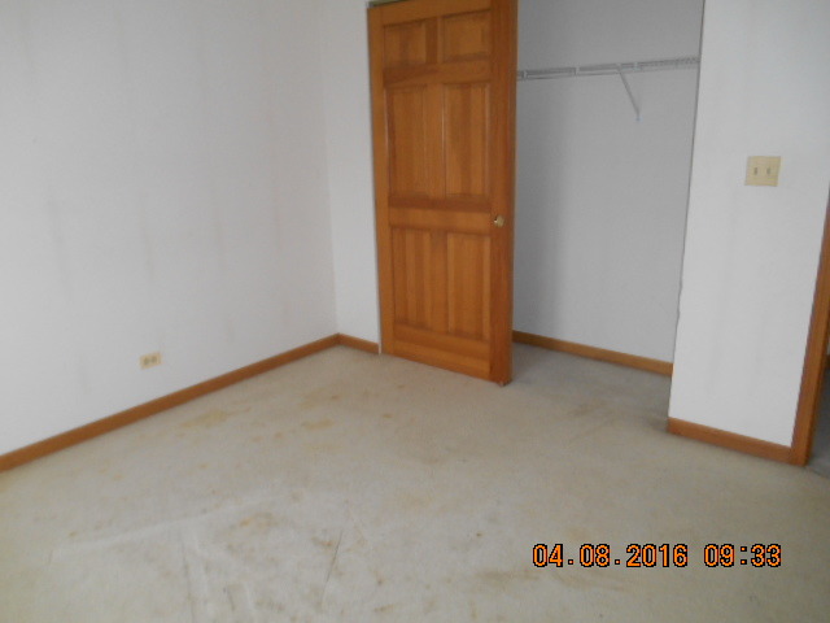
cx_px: 415
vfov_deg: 53.1
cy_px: 312
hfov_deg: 67.3
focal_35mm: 26
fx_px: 623
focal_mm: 4.7
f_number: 3.4
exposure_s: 1/25
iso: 220
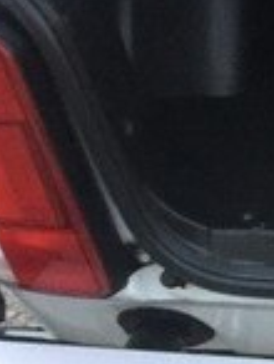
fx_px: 1379
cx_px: 628
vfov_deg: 14.9
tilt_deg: -37.6
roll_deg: +0.6
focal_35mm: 131
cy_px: 308
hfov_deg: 10.1
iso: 250
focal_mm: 4.15
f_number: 2.2
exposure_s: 1/33
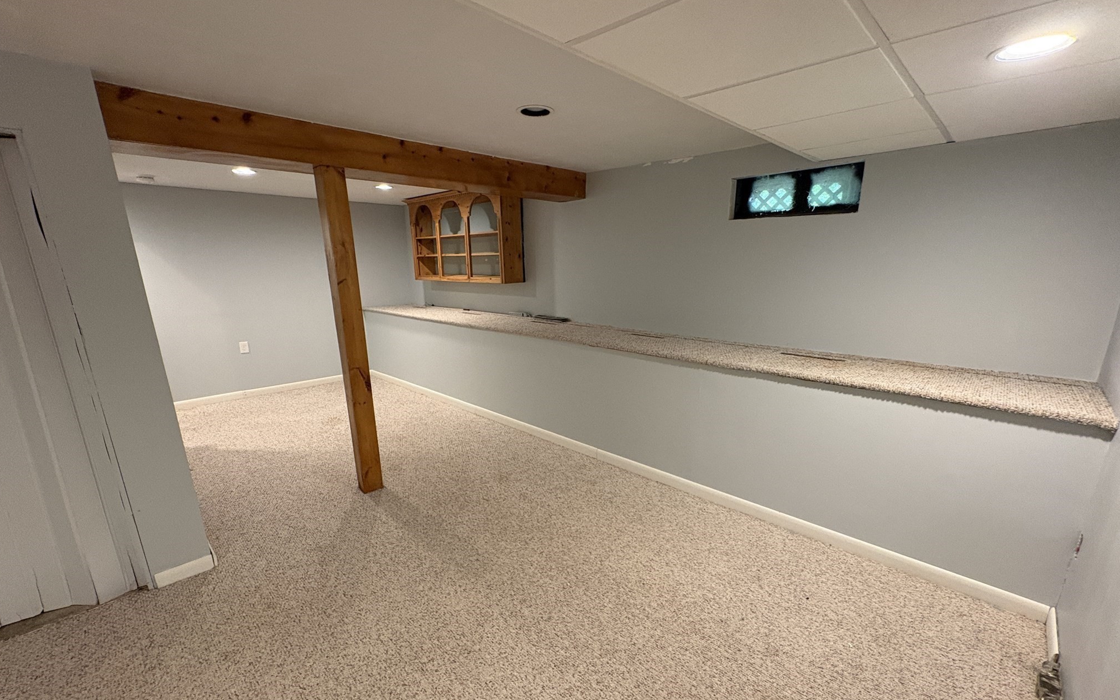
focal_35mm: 15
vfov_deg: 74.6
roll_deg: +1.1
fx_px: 458
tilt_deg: -14.6
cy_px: 384
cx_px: 558
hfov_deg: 101.5
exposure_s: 1/60
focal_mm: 2.22
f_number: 2.2
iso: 400
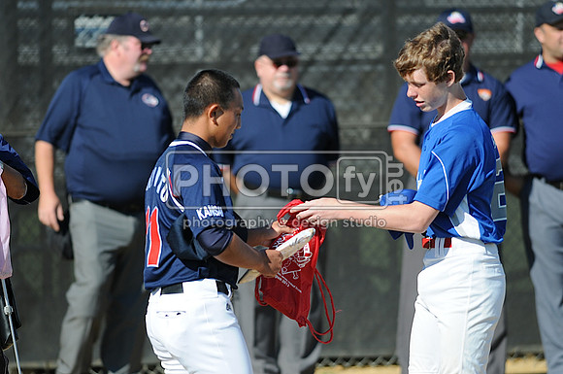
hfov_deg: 4.6
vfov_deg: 3.0
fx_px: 7028
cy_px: 187
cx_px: 282
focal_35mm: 450
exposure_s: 1/1600
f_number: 4
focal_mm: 300
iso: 200
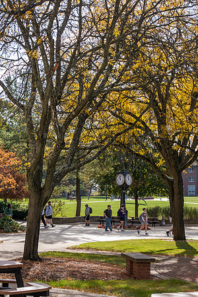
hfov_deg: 19.5
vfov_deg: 28.8
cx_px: 99
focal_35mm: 70
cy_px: 148
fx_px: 577
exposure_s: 1/400
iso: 200
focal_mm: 70
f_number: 5.6
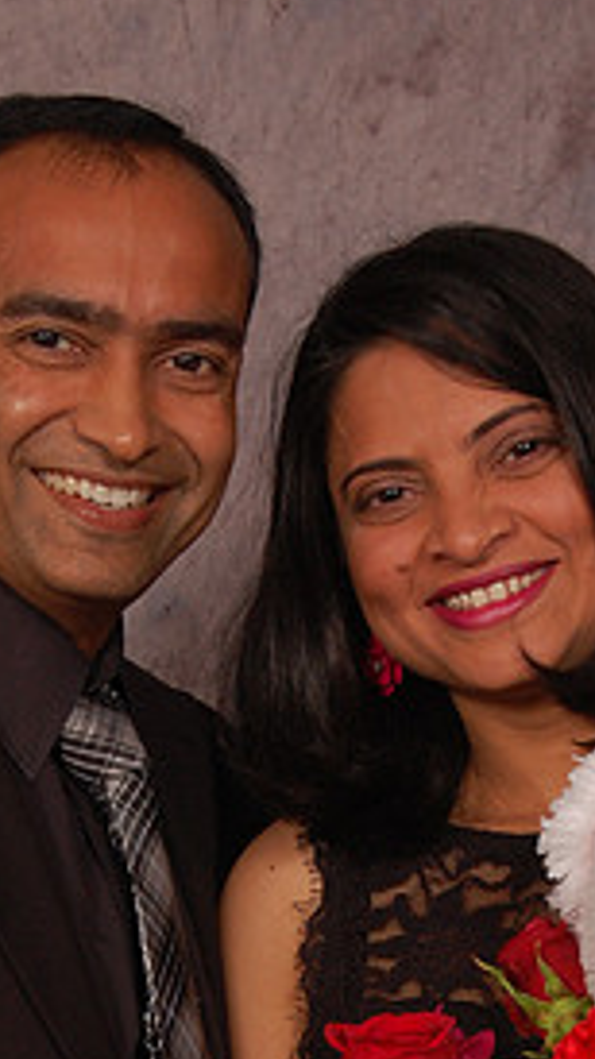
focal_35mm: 133
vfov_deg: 15.9
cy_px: 997
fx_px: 3733
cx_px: 359
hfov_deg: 9.1
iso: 400
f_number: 5.6
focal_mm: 40
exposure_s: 1/200
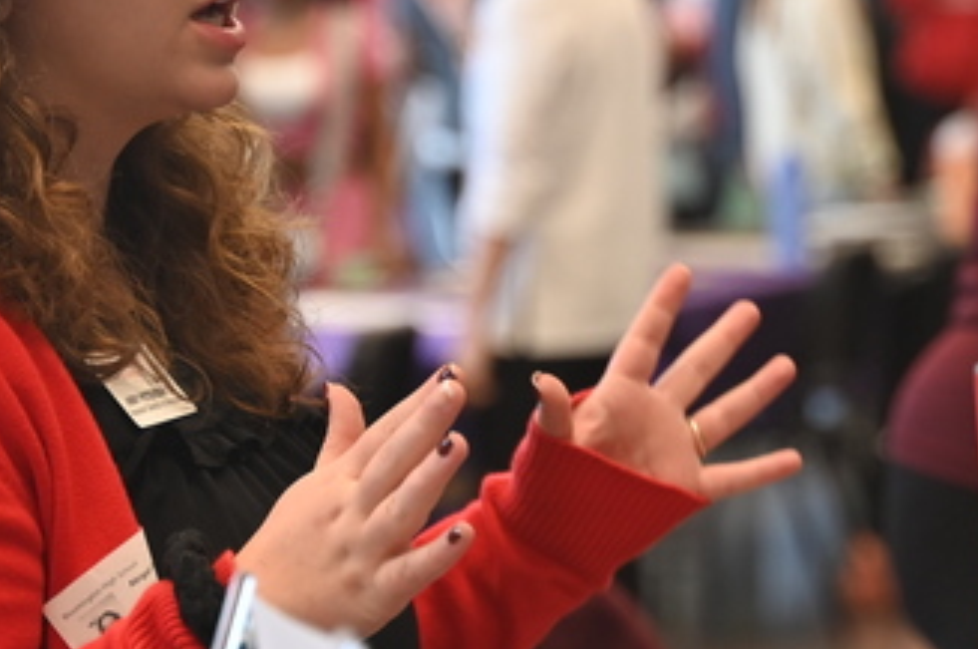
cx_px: 772
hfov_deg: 9.7
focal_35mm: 213
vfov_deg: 6.4
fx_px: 5778
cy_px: 363
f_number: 2.8
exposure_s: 1/125
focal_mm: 68
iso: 800
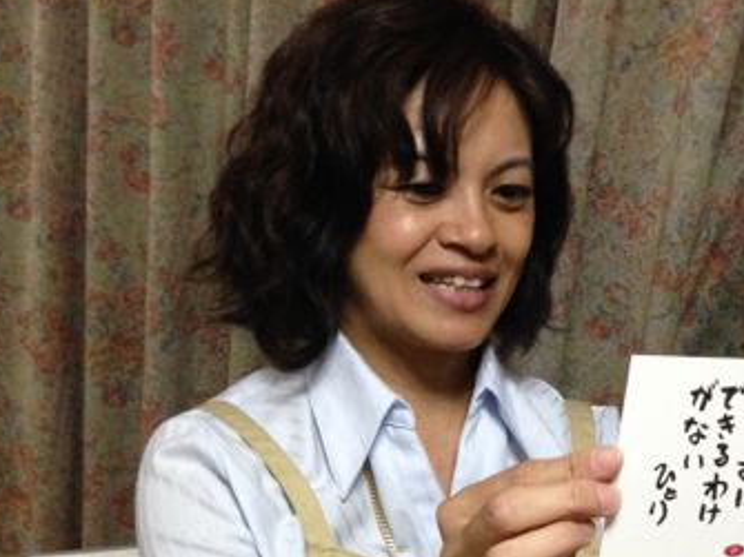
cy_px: 470
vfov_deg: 22.8
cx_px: 535
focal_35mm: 63
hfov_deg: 30.3
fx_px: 1354
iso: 400
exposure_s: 1/17
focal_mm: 4.12
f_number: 2.4
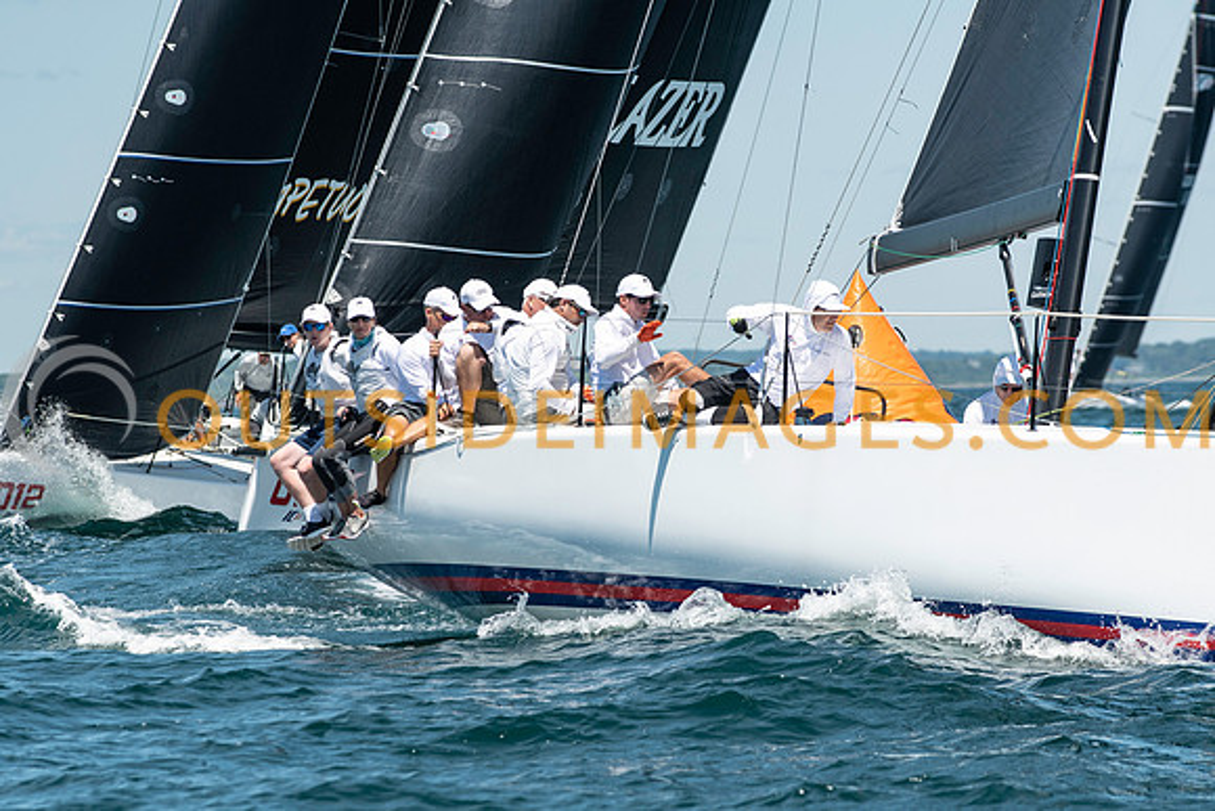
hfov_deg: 7.8
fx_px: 8861
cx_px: 608
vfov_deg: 5.2
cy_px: 406
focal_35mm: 262
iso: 320
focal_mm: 175
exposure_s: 1/2000
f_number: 5.6
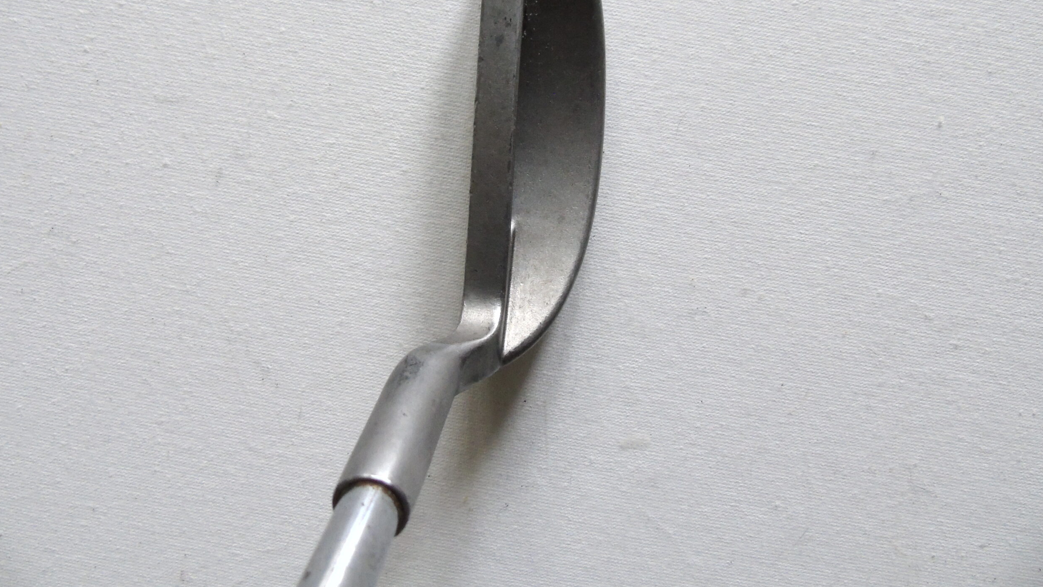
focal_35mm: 28
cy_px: 194
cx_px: 513
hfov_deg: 67.9
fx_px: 774
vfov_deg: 41.0
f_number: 3.4
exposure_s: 1/30
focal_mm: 4.4
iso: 320
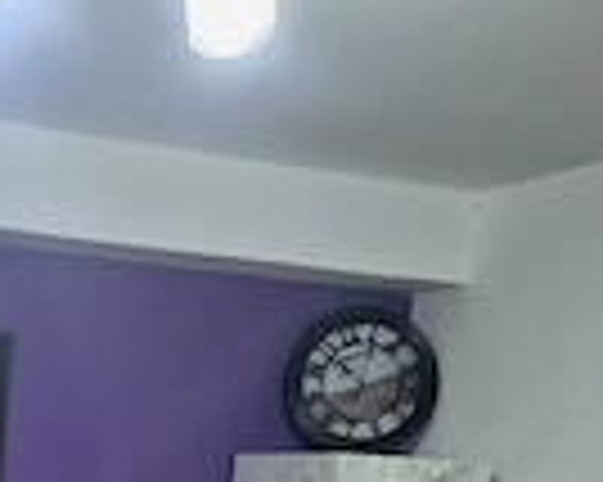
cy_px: 779
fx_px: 1195
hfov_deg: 26.6
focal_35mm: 67
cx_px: -22
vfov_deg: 19.1
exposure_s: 1/100
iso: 1000
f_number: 1.8
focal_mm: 5.4
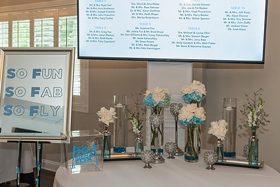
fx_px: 373
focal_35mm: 48
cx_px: 135
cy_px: 62
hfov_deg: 41.1
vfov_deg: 27.9
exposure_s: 1/125
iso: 1250
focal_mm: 32
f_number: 3.5
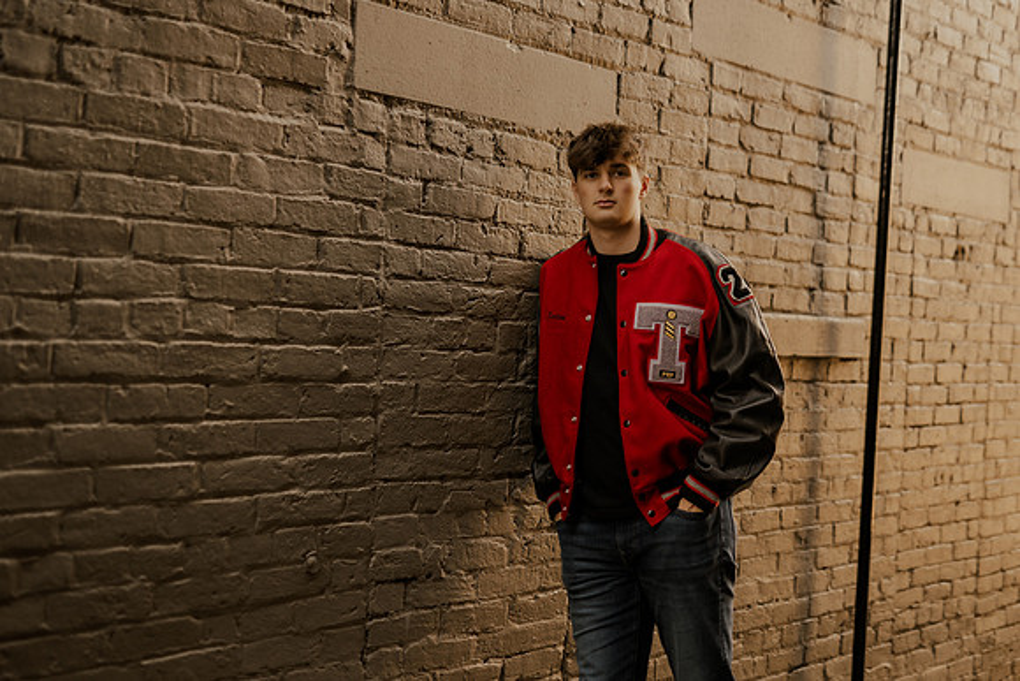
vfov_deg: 27.0
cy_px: 340
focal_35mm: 50
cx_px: 510
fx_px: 1417
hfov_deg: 39.6
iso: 200
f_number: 1.8
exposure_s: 1/125
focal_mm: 50
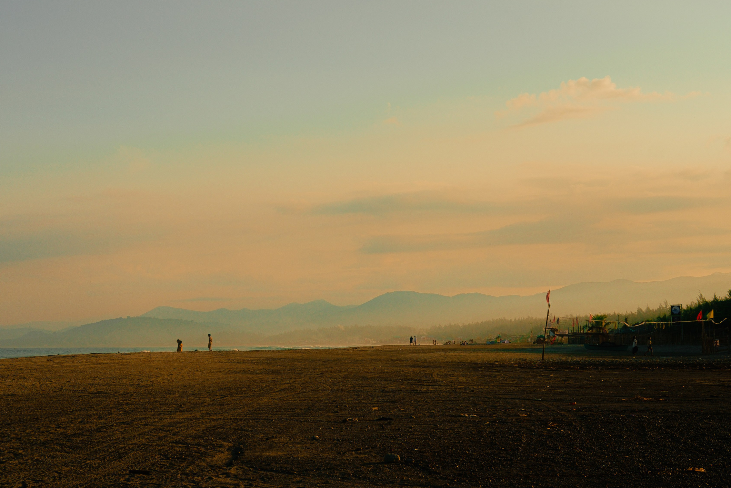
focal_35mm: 64
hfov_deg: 31.4
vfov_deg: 21.2
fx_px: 1300
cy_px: 244
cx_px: 384
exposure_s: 1/250
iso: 160
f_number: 10
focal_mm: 35
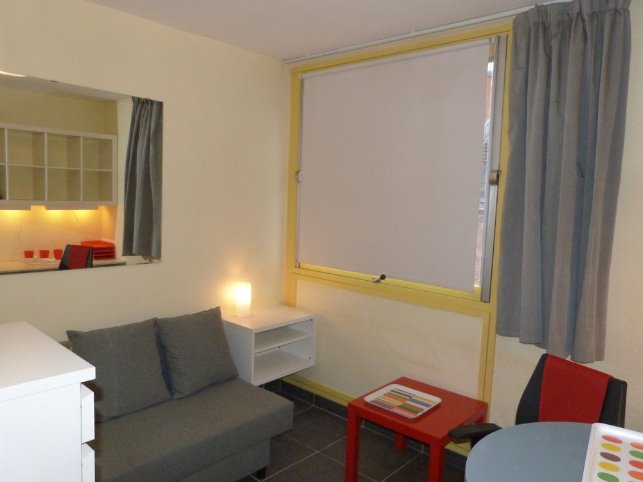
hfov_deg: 69.4
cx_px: 322
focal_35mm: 25
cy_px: 241
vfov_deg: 54.9
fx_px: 464
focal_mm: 4.5
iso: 400
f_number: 2.8
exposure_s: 1/320
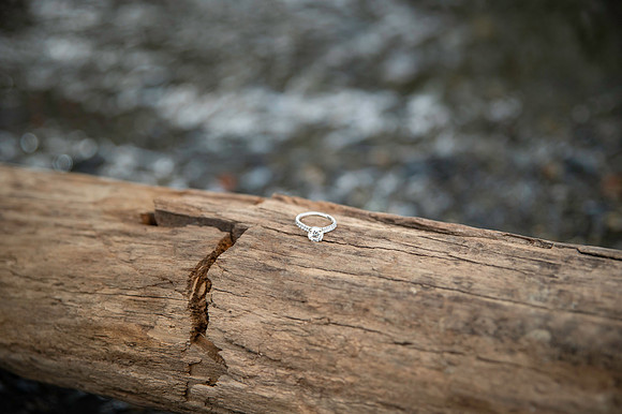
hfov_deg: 27.7
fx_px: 1263
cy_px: 207
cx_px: 311
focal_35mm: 73
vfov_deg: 18.6
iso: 640
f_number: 2.8
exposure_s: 1/3200
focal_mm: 70
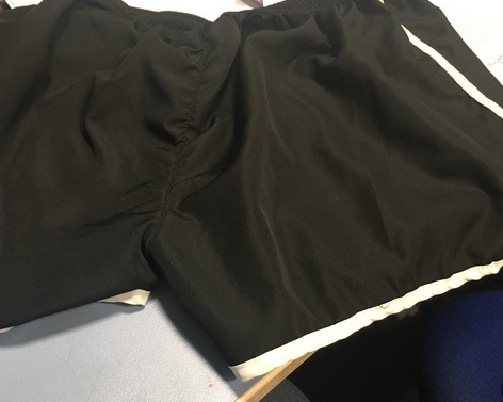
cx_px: 225
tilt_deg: -46.9
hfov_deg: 50.2
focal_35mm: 36
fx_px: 536
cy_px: 166
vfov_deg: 41.0
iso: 160
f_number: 2.2
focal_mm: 4.15
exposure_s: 1/33
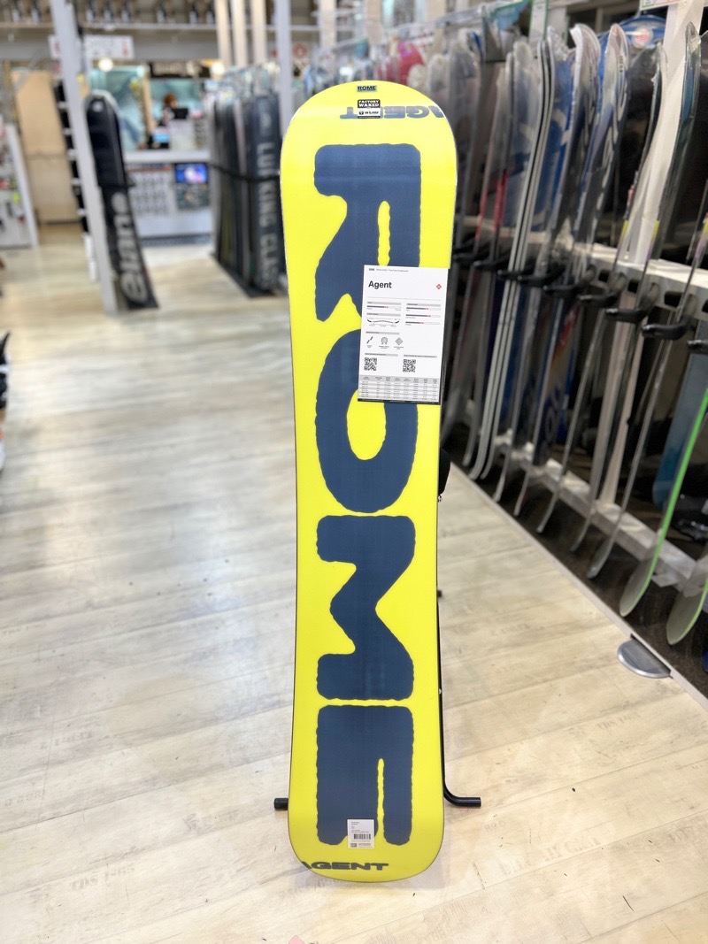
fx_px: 709
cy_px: 472
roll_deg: +0.5
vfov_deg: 67.3
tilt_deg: -25.9
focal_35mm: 26
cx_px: 354
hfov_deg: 53.1
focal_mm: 5.7
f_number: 1.5
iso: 64
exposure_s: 1/50
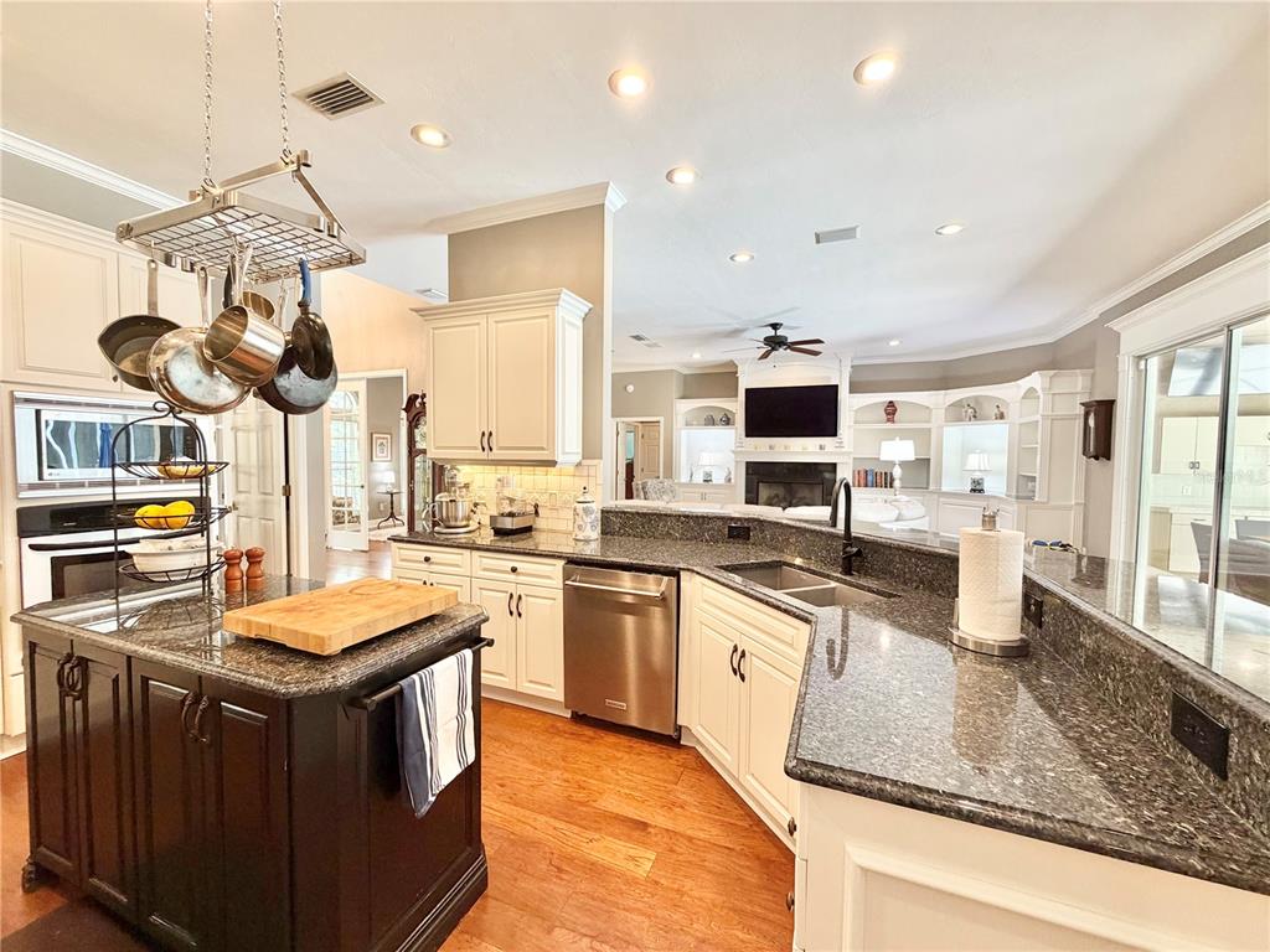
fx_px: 514
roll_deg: +0.1
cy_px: 476
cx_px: 635
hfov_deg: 102.1
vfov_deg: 85.7
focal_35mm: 14
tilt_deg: -2.9
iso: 200
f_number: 2.2
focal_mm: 2.22
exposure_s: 1/60
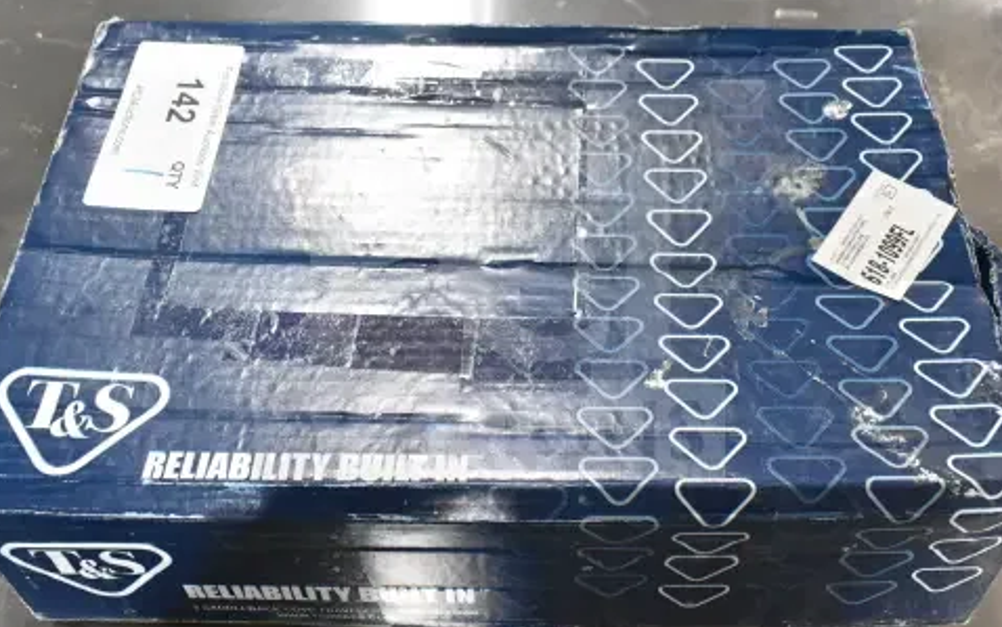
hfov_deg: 50.4
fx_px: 1065
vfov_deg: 32.8
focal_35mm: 39
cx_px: 488
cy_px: 314
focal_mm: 20
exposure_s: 1/200
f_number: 7.1
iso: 6400
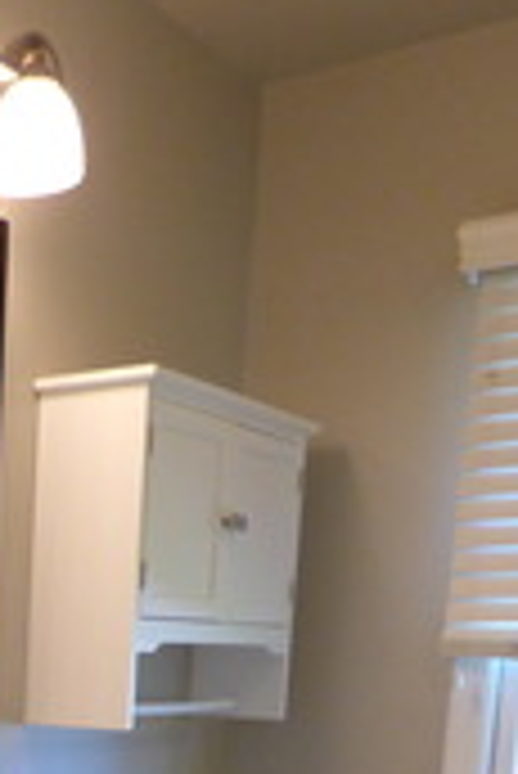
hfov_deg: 20.3
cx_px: -248
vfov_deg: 31.0
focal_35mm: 58
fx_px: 1249
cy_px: 837
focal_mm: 3.58
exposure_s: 1/60
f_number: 2.8
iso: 250
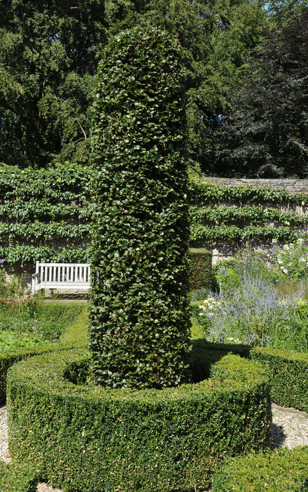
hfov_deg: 26.6
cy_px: 234
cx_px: 147
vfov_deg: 41.4
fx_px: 652
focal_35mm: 49
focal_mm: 29
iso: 200
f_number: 9
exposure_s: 1/200
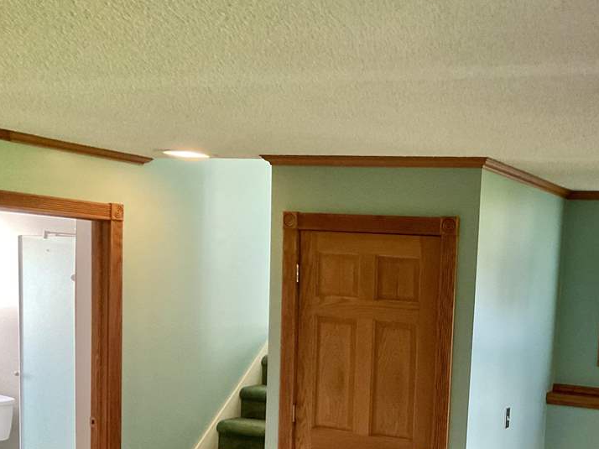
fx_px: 900
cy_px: 389
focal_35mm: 52
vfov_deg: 27.2
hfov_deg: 35.6
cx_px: 480
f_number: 1.8
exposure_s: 1/50
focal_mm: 3
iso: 200
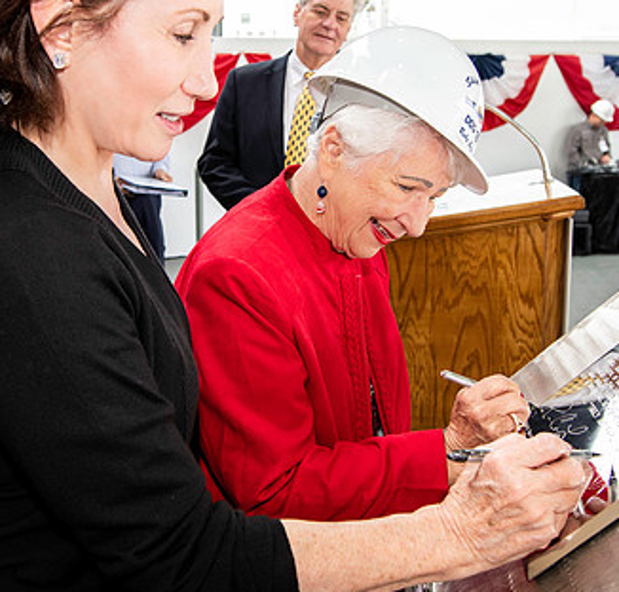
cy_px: 236
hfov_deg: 42.1
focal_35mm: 40
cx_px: 209
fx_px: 792
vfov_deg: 40.8
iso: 200
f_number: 4
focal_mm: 16
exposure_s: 1/250
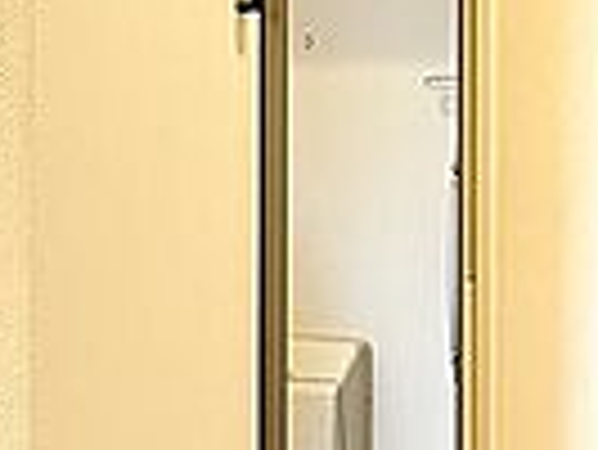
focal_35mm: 63
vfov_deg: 23.3
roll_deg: +0.7
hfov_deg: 27.2
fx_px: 1089
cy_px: 166
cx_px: 715
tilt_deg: +0.4
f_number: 2.2
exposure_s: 1/58
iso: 400
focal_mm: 2.22
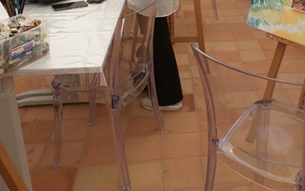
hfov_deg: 42.8
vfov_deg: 26.6
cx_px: 205
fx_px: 383
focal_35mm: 46
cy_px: 1
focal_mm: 3.93
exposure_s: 1/50
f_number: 1.7
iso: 100
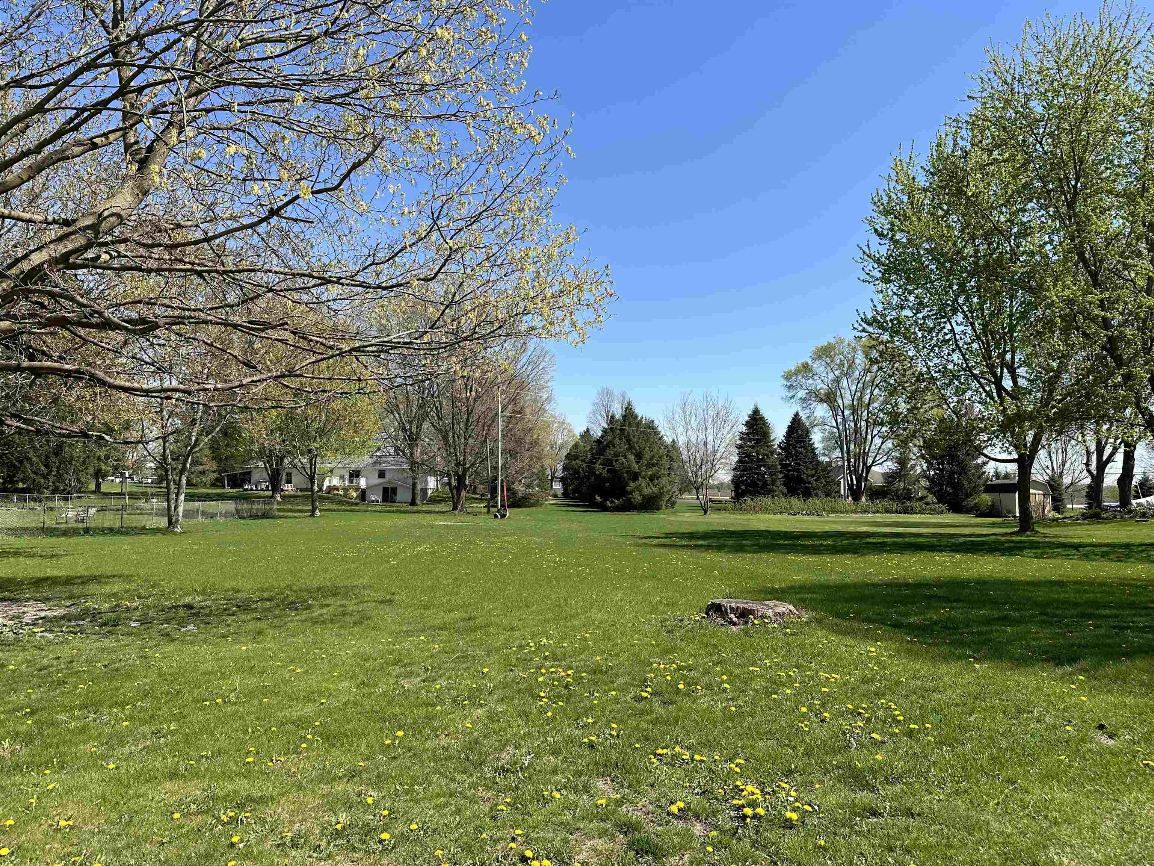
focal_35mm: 24
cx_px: 577
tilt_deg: +5.4
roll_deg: -0.8
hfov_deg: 71.6
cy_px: 433
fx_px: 800
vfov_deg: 56.8
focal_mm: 6.86
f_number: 1.78
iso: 80
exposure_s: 1/3247
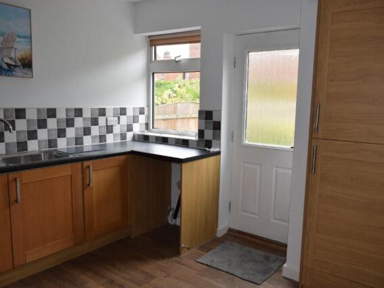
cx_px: 195
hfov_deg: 60.0
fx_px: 333
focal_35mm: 30
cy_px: 145
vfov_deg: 46.8
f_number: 5.6
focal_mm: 18
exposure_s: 1/125
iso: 320
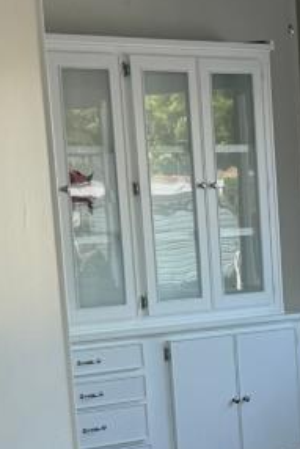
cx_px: 441
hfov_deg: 10.2
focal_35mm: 131
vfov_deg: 15.3
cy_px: 470
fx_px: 1635
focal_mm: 6.76
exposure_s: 1/339
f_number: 1.78
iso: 100
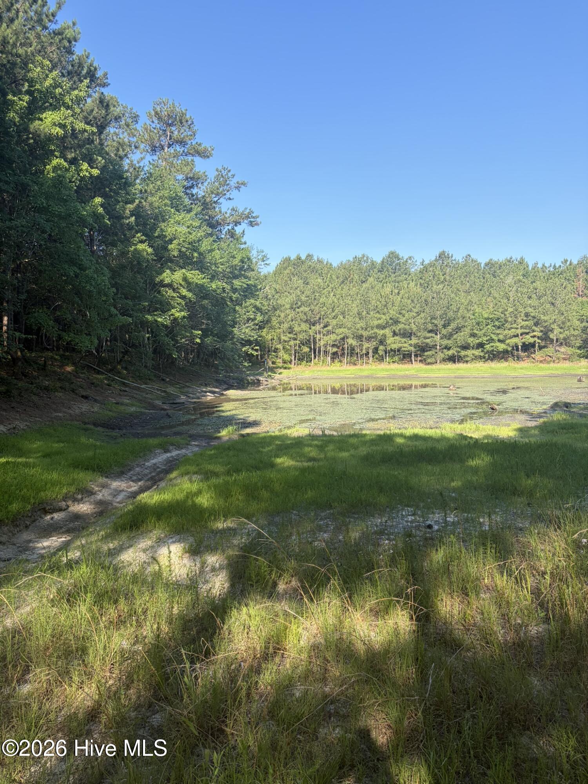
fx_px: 589
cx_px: 294
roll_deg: +0.9
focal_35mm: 26
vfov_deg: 67.3
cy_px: 392
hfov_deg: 53.1
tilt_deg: -2.2
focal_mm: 5.96
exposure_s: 1/1451
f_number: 1.6
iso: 50
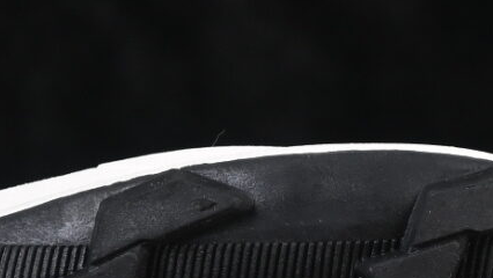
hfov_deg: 4.5
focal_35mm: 472
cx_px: 719
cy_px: 393
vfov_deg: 2.6
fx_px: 6172
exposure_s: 1/60
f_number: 6.3
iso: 160
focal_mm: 50
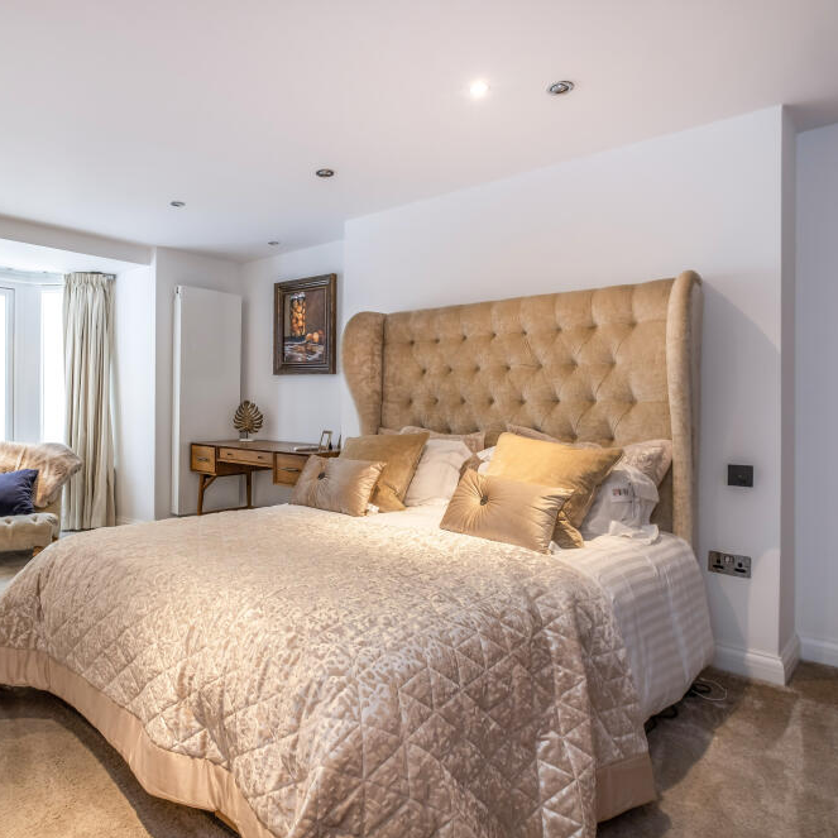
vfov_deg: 72.1
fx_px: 575
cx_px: 298
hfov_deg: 70.6
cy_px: 422
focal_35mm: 21
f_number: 8
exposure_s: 1/4
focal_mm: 10.5
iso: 250
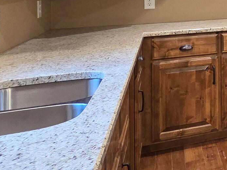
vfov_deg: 23.8
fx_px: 367
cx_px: 377
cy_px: -34
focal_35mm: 56
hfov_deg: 23.5
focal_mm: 2.2
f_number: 2.2
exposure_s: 1/60
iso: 250
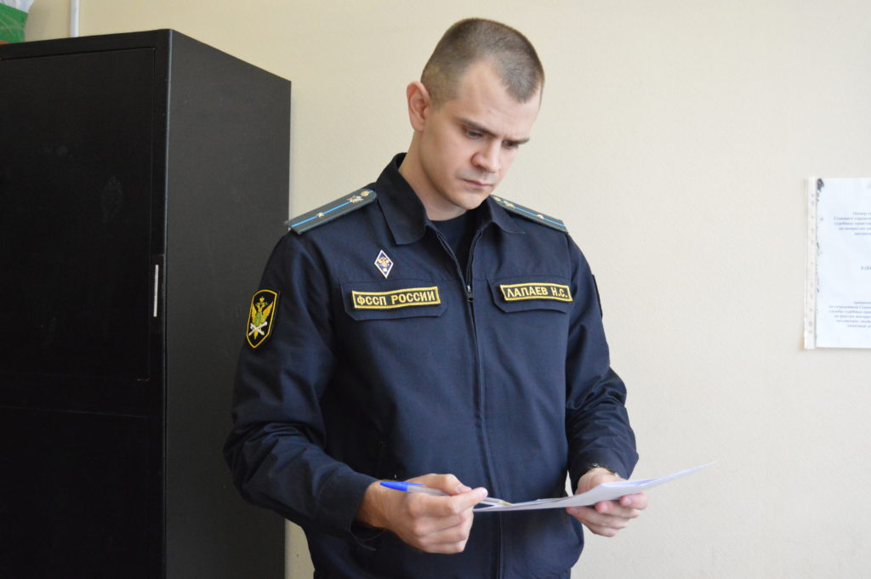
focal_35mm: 39
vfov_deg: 34.2
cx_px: 436
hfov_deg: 49.6
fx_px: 943
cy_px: 290
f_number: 4
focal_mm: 26
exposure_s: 1/100
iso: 3200
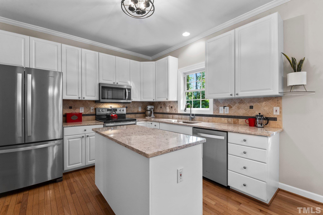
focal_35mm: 16
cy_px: 108
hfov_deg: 96.7
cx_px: 162
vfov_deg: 73.7
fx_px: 144
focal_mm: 16
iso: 400
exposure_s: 1/8
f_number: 7.1
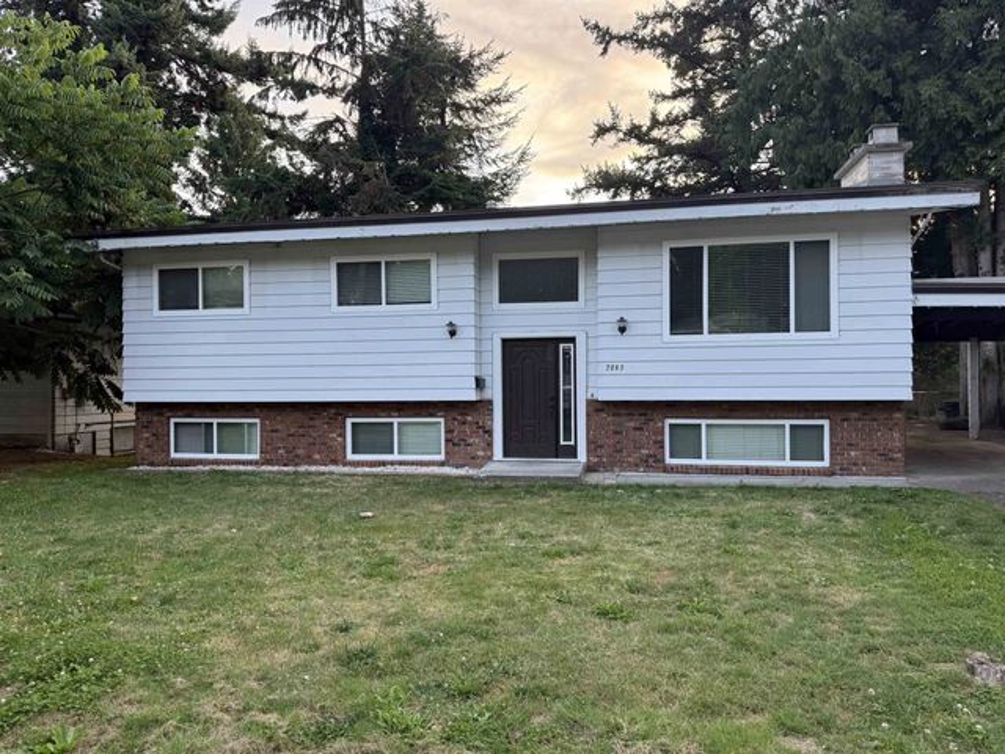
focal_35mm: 24
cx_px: 502
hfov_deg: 71.6
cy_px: 377
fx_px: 697
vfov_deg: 56.8
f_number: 1.78
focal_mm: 6.76
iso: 100
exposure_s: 1/514
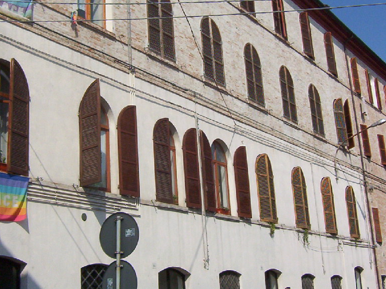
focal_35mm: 55
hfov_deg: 34.9
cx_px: 177
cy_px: 106
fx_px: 613
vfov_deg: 26.5
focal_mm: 5.54
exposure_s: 1/1701
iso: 100
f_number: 5.24
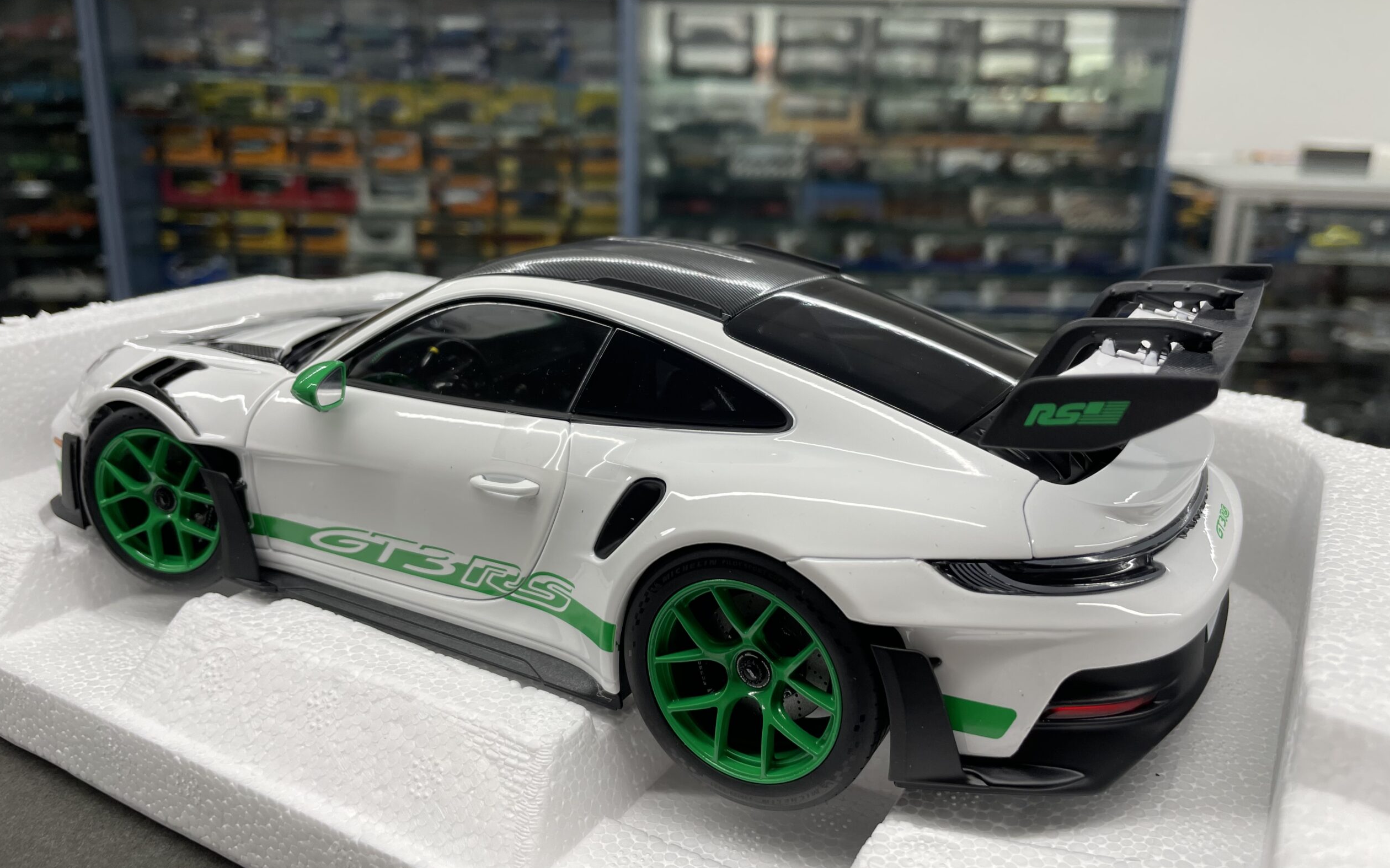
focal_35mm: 28
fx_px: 1061
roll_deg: -0.5
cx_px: 693
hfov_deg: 66.5
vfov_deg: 44.5
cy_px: 398
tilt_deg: -16.8
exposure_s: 1/100
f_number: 1.6
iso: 40
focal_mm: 4.2
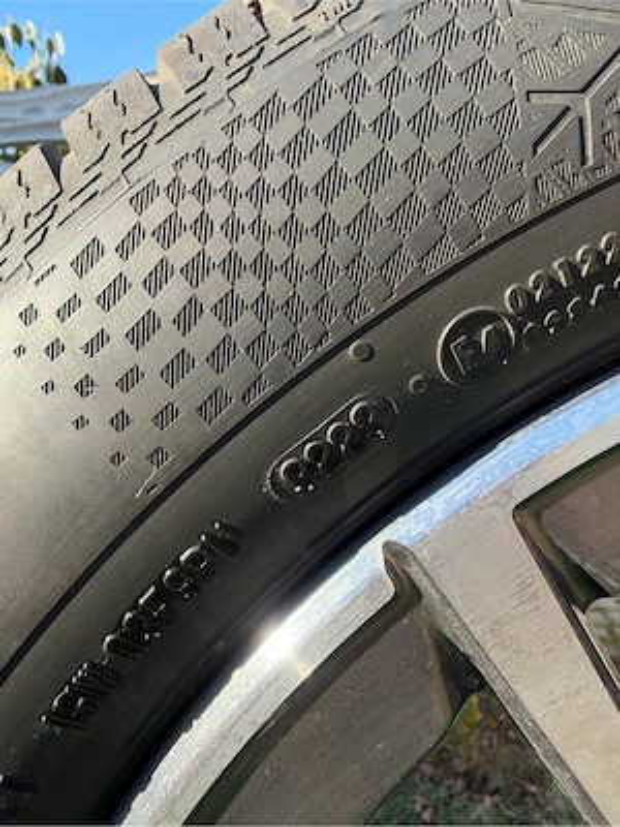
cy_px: 414
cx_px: 310
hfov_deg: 54.9
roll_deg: -2.9
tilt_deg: -6.1
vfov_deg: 69.4
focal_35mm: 25
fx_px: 597
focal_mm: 2.22
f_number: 2.2
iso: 40
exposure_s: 1/221
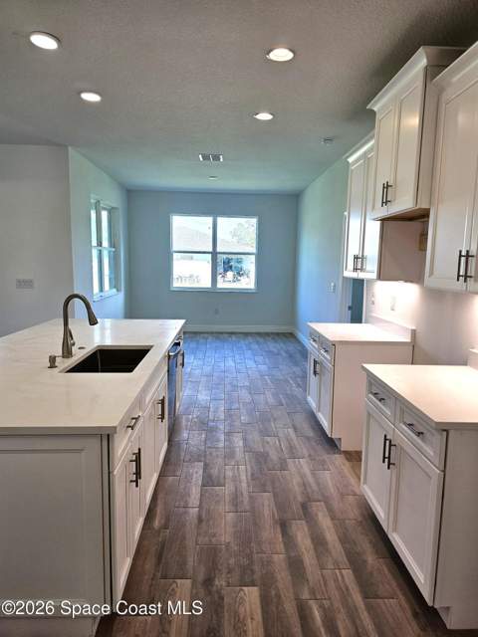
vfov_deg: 73.9
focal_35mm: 23
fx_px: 423
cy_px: 318
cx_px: 239
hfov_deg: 58.9
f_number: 1.7
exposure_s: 1/120
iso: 32
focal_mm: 6.3
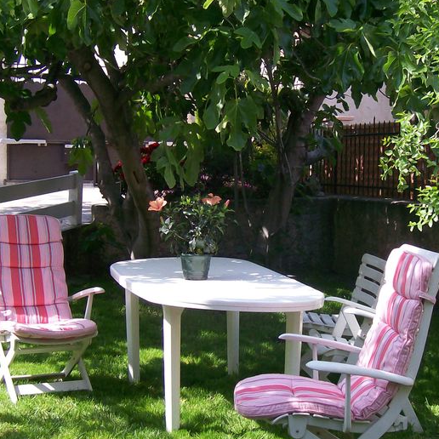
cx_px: 231
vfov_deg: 28.6
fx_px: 861
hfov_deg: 28.6
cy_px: 220
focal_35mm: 60
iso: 80
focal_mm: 5.8
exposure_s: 1/397
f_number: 2.8
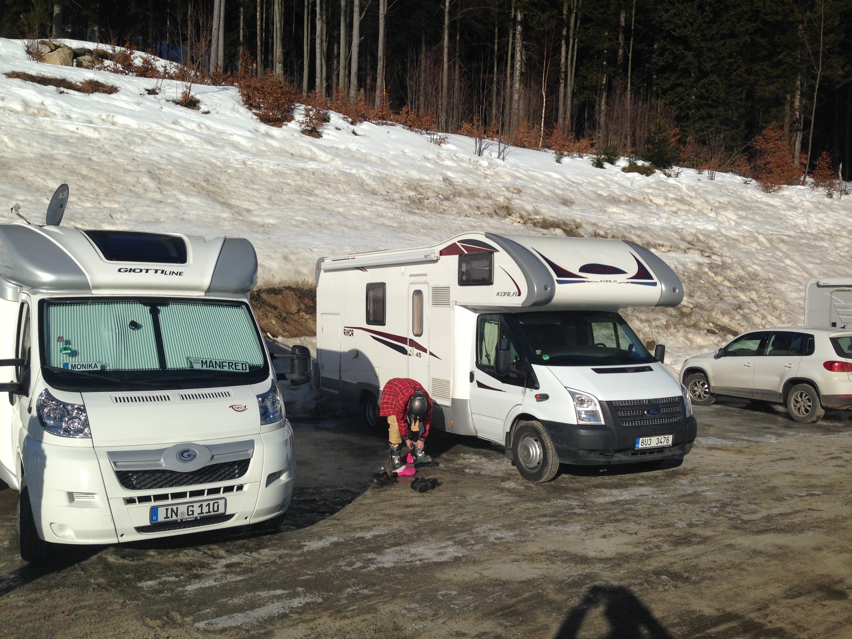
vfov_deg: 42.9
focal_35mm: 33
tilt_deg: -1.0
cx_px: 426
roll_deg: -2.3
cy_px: 320
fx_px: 812
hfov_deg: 55.4
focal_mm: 4.12
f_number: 2.4
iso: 50
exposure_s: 1/3876
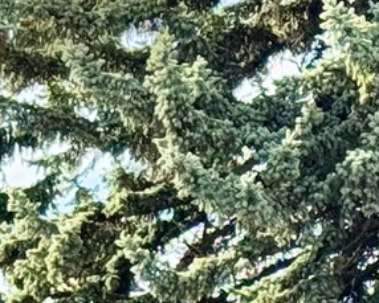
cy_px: 880
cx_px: -61
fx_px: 3759
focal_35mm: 335
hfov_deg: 5.7
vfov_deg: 4.5
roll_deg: +0.0
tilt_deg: +3.2
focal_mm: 6.76
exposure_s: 1/1458
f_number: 1.78
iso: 64
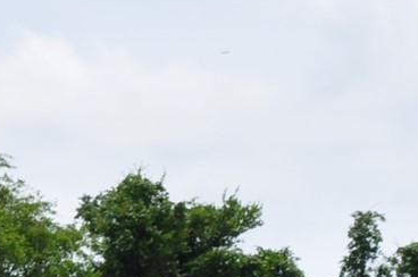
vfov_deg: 2.8
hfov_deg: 4.1
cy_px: 295
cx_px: -776
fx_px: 5656
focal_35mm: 488
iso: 200
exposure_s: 1/320
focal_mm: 55
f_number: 10
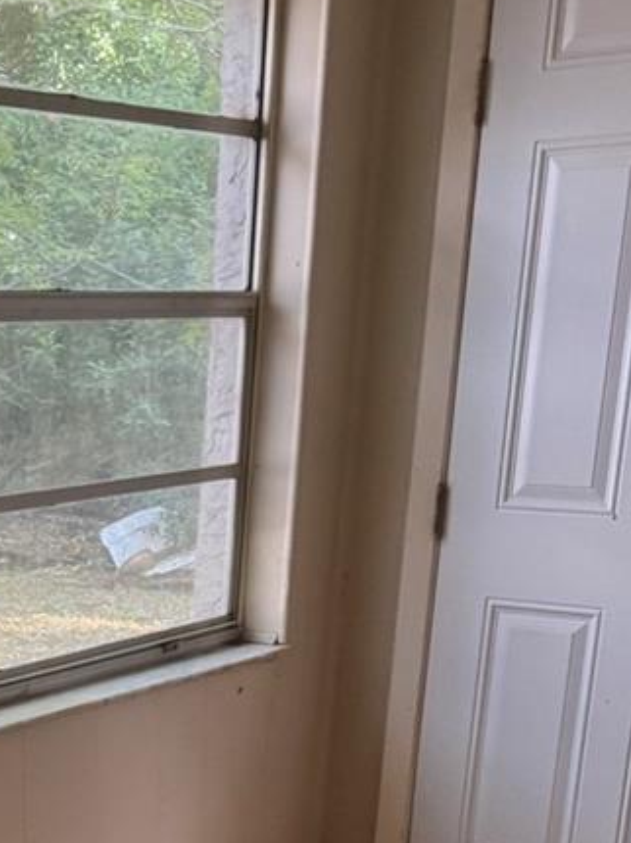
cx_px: -118
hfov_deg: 20.5
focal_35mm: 67
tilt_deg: -22.5
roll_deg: -0.2
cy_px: 925
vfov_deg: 26.7
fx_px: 1630
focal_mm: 6.76
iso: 200
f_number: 1.78
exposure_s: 1/121
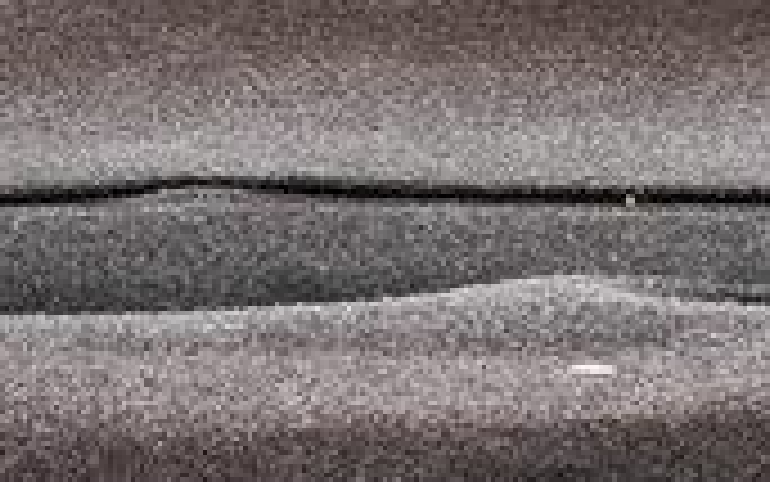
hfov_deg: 5.8
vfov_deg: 3.6
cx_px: 666
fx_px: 7578
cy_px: -455
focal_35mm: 361
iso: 100
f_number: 5.6
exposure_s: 1.3
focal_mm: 42
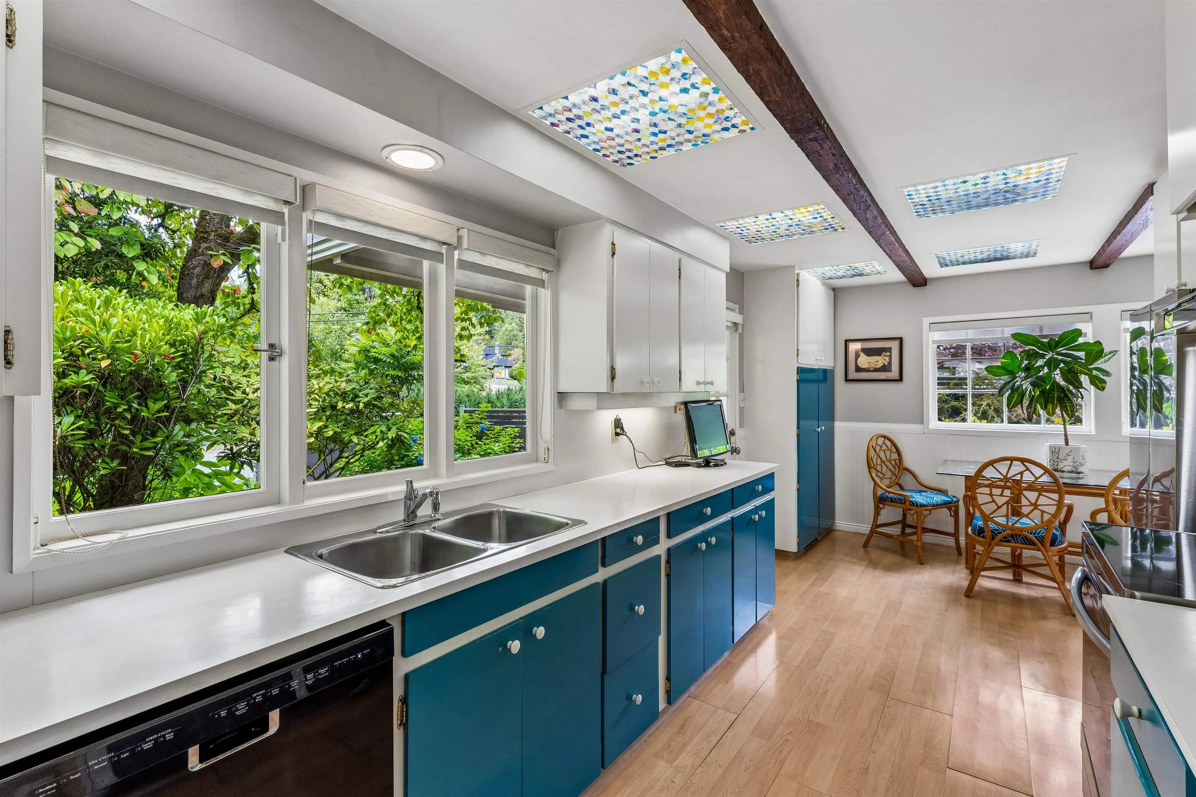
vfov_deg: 73.7
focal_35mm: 16
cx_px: 598
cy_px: 398
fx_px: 532
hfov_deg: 96.7
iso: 400
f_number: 10
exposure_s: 1/13
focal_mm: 16
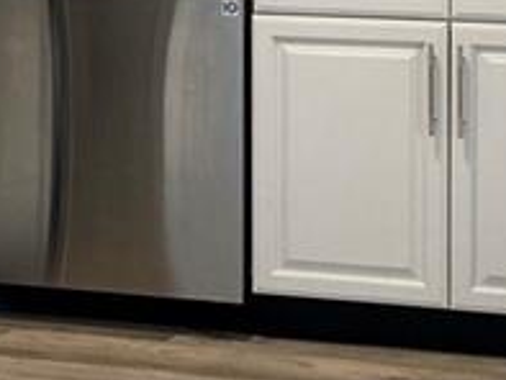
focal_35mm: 158
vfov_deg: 9.3
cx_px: 180
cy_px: -46
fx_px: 2311
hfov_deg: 12.5
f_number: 1.8
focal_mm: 4.25
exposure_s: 1/120
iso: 100
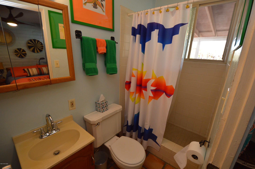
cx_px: 128
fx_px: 106
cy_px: 84
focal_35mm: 15
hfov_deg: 100.4
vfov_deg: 77.2
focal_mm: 10
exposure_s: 1/60
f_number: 3.5
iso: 400
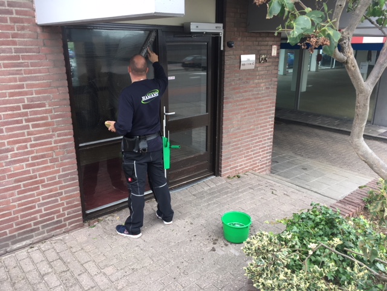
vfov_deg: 48.2
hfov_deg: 61.7
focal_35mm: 29
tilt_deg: -19.7
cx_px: 194
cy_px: 146
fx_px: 324
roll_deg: +0.3
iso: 40
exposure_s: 1/100
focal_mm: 4.15
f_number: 2.2
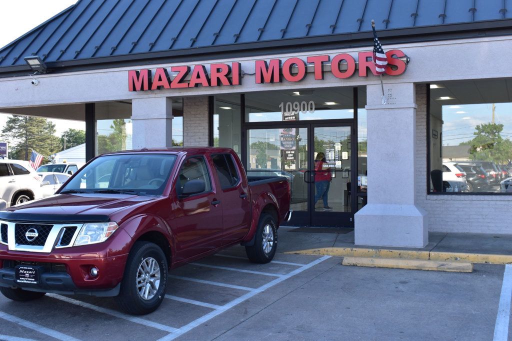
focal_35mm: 44
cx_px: 256
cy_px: 170
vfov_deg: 30.8
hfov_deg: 45.0
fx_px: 618
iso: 400
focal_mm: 29
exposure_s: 1/125
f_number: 9
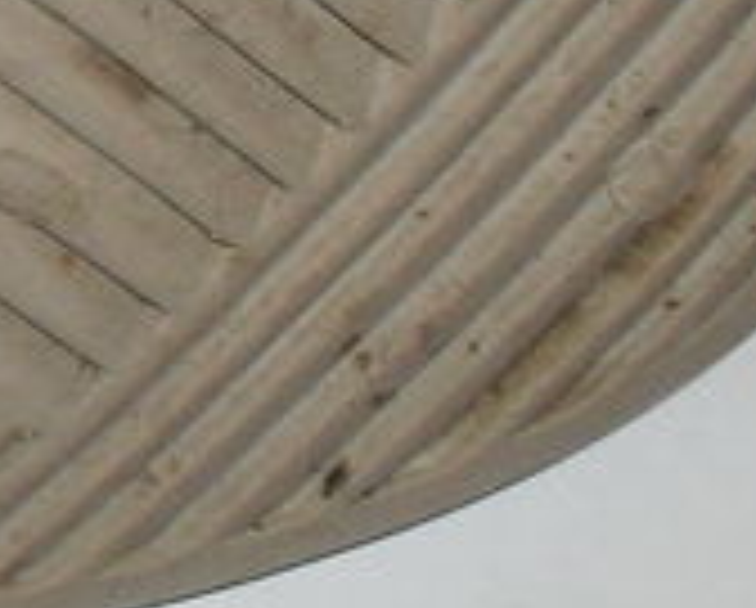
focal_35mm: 203
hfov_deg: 8.7
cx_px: -1030
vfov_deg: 7.4
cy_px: -540
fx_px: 4550
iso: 200
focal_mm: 6.3
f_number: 3.2
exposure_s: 1/45
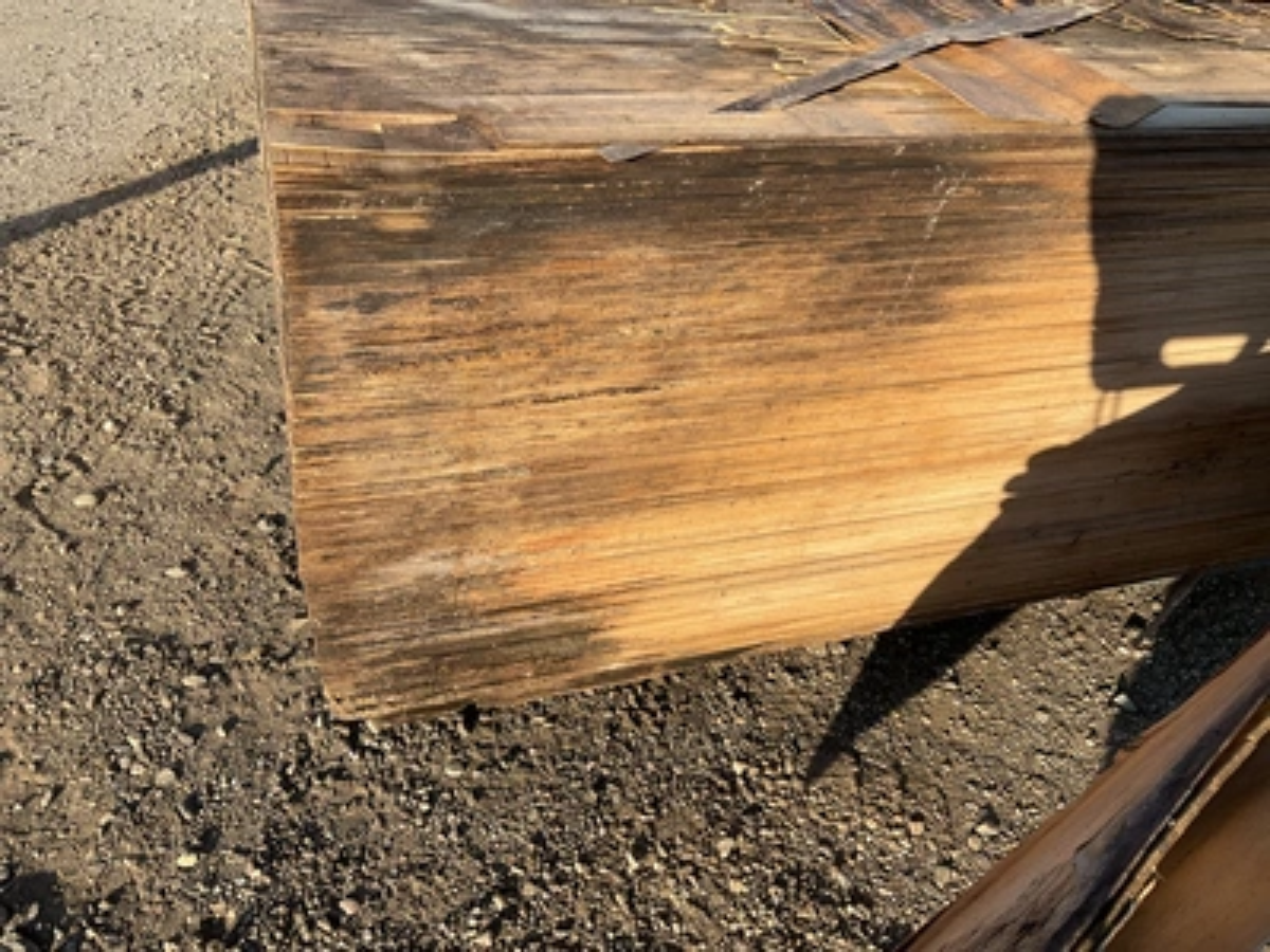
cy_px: 476
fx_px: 1064
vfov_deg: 48.2
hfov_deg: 61.7
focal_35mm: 29
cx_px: 635
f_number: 1.8
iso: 25
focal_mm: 3
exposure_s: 1/674
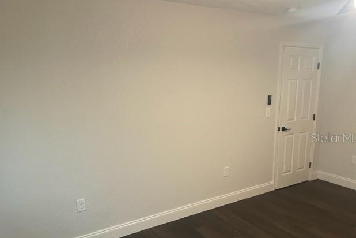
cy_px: 137
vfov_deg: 46.2
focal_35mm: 28
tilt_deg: -10.8
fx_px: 277
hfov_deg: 65.5
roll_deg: +1.7
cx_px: 181
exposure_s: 1/60
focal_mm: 4.2
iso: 400
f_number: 1.6
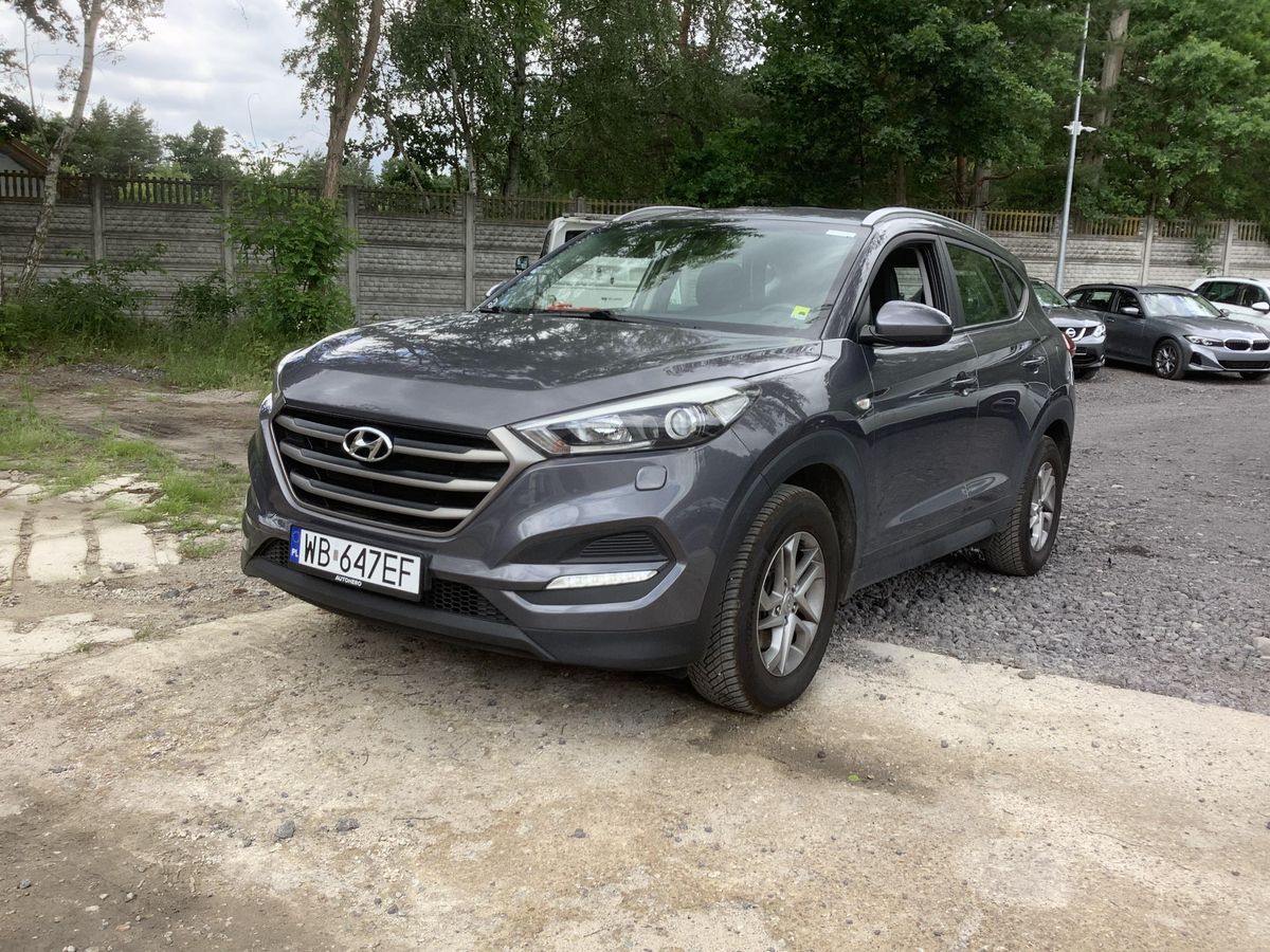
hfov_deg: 58.4
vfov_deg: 45.4
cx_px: 635
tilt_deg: -10.7
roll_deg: -1.9
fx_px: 1137
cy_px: 476
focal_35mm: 31
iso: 25
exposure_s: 1/287
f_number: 2.4
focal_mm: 3.3
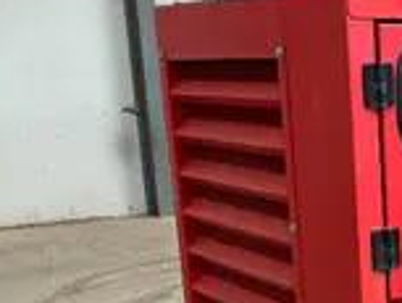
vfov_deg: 15.7
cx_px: 476
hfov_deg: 20.2
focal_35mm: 91
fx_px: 1058
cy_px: 364
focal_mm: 3
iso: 100
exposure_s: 1/60
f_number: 1.8
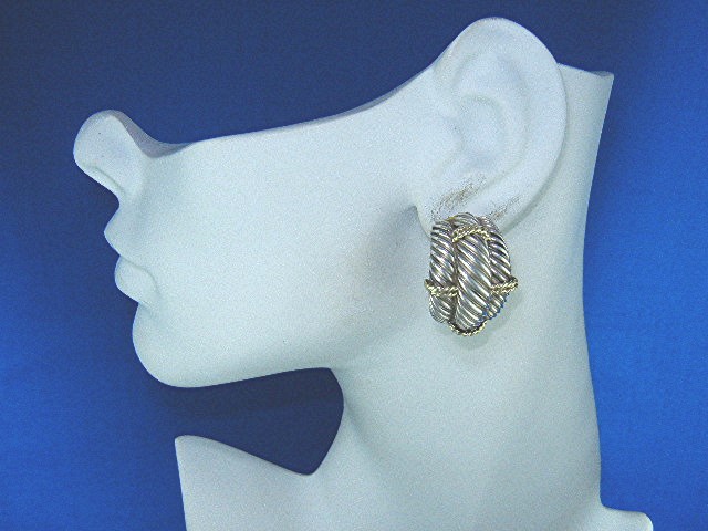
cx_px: 354
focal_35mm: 39
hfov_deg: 47.9
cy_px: 266
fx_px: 798
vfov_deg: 36.8
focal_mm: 7.1
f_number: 7.4
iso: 288
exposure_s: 1/30
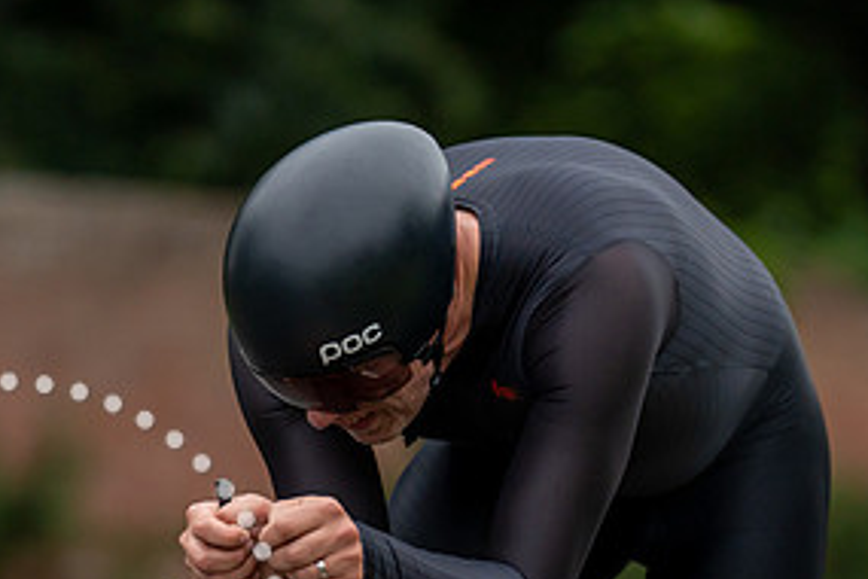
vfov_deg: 3.6
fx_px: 9234
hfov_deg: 5.4
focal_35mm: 383
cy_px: 504
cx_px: 481
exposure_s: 1/800
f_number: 2.8
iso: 1000
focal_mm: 188
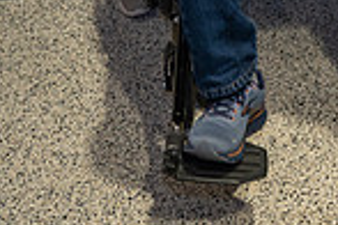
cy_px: -184
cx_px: 310
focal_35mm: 95
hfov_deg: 21.0
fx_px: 892
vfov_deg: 13.0
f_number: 4.5
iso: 1400
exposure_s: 1/40
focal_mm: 24
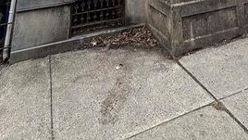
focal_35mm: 38
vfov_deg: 17.6
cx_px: 161
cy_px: -159
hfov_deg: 52.0
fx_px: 250
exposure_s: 1/561
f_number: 2.2
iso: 50
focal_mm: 2.22
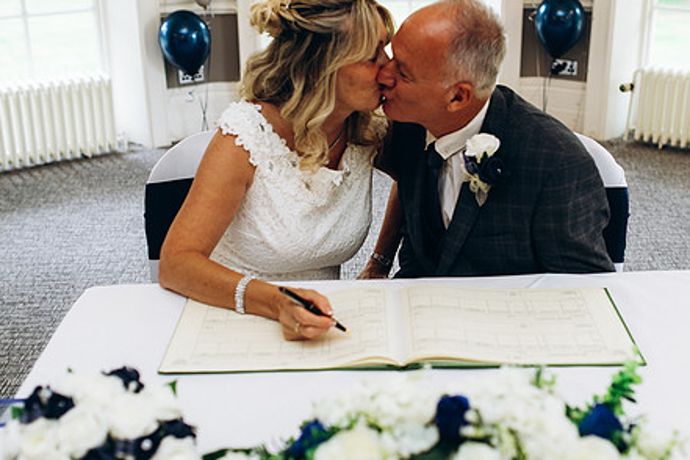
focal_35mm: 46
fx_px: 882
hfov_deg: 42.6
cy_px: 177
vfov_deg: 29.1
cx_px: 396
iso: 160
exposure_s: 1/100
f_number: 2.8
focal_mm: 35
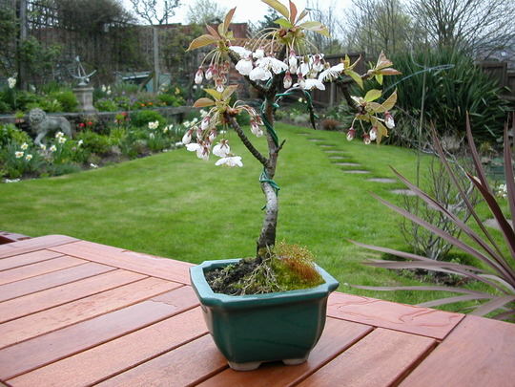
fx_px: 550
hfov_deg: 50.1
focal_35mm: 37
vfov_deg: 38.7
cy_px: 194
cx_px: 258
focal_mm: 5.6
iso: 100
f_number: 2.7
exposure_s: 1/165
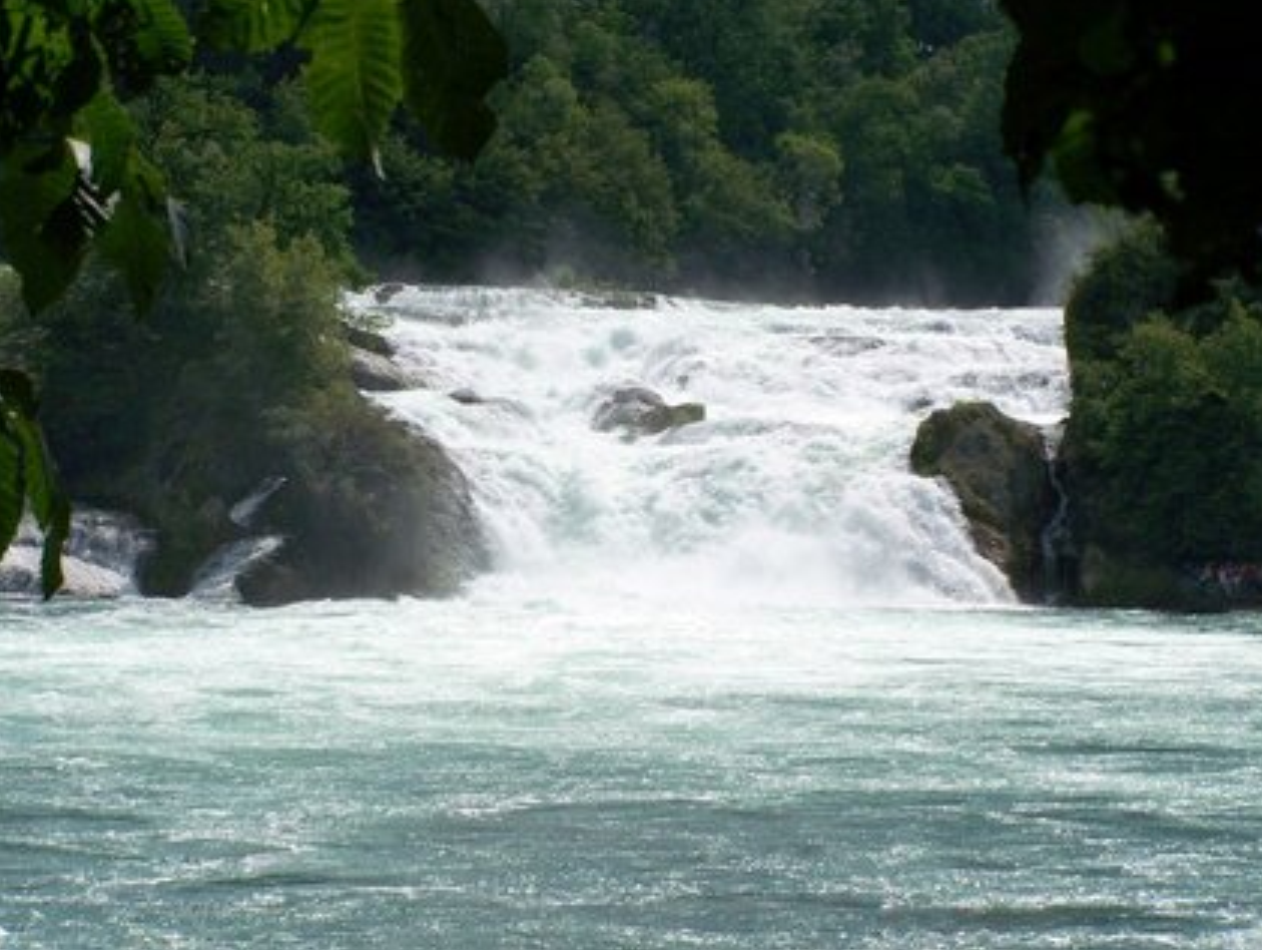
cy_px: 436
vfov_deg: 11.6
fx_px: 4672
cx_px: 685
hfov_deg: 15.4
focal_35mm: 128
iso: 80
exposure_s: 1/800
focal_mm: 19.4
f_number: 6.3
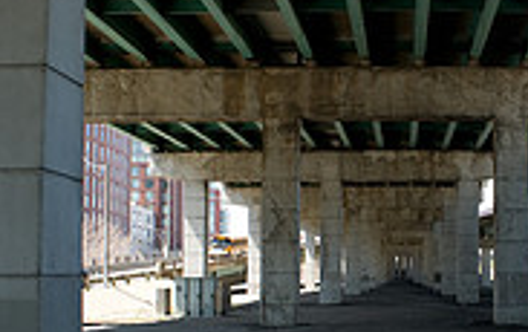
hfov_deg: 39.2
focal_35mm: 50
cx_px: 397
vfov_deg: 25.5
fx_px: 721
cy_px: 260
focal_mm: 20
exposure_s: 1/250
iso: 200
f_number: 5.6
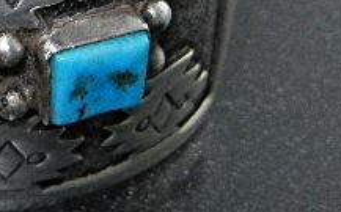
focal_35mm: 141
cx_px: -27
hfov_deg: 14.5
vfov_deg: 9.1
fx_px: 1309
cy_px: -88
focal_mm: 8.1
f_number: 7.6
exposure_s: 1/30
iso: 800
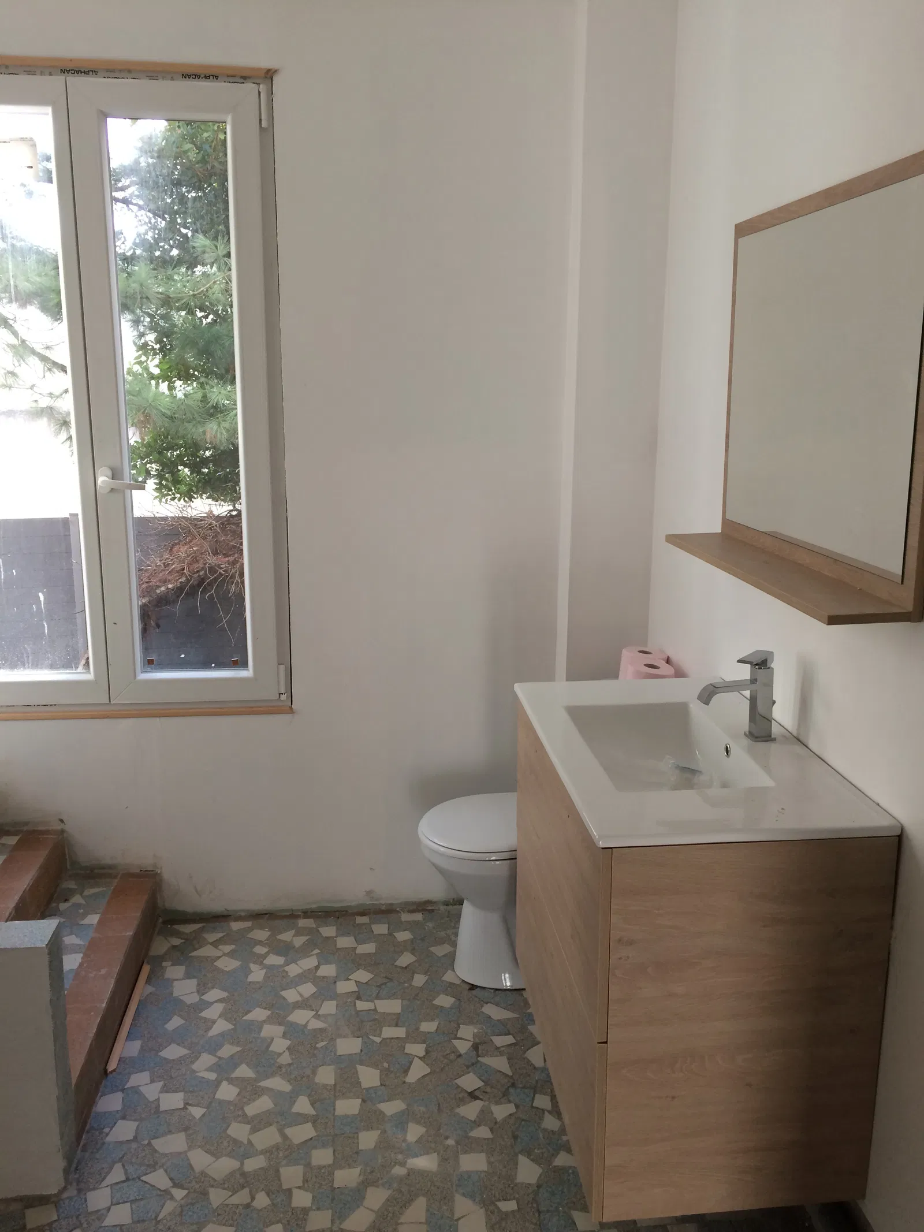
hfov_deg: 48.2
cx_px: 462
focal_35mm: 29
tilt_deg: -14.8
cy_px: 616
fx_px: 1032
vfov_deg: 61.7
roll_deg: +0.3
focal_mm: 4.15
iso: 40
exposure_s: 1/33
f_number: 2.2
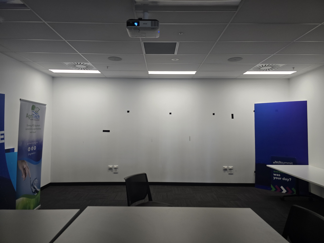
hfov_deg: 73.9
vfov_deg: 58.9
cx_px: 162
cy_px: 122
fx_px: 215
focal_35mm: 23
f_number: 1.7
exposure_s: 1/100
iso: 320
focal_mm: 6.3
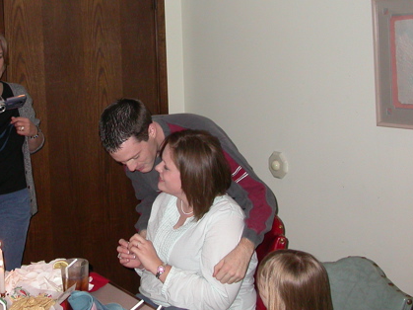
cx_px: 124
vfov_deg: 25.1
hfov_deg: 32.8
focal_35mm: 58
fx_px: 692
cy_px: 103
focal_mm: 7.85
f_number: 2.6
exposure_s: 1/60
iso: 200
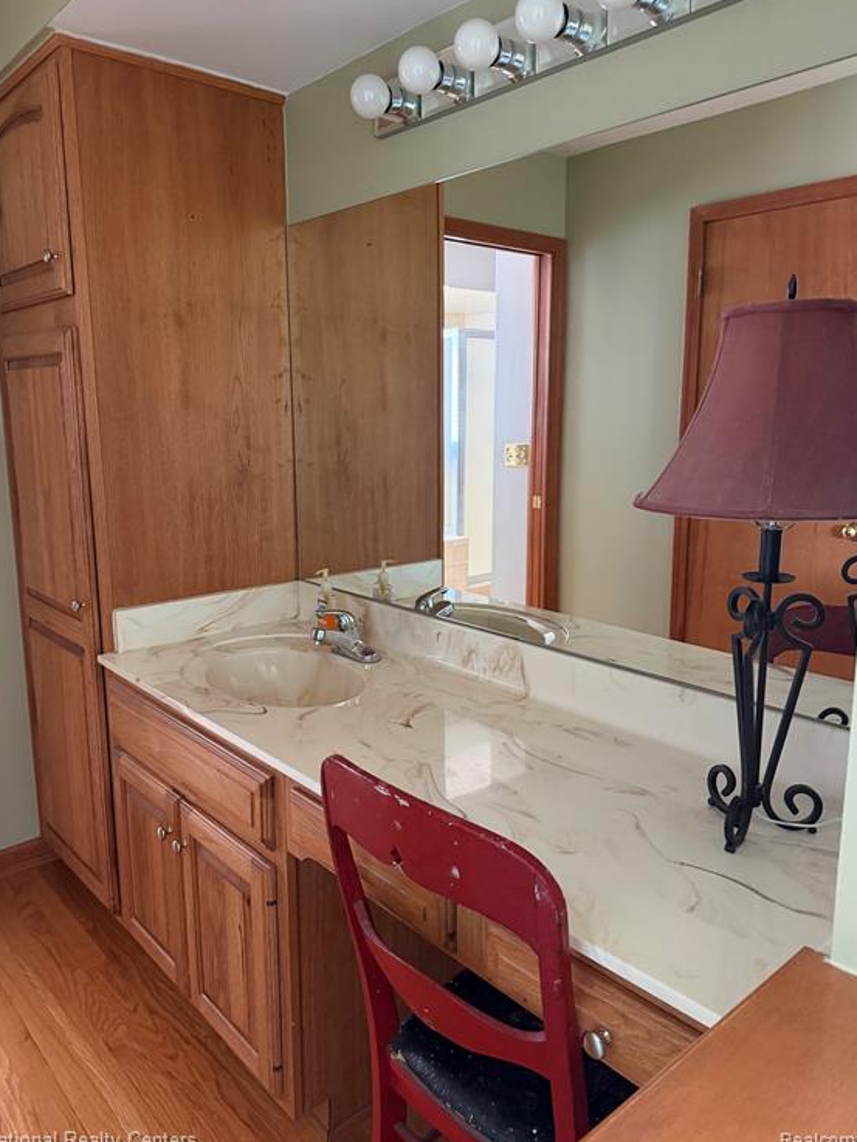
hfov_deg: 54.9
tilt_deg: -11.1
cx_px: 426
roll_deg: -1.1
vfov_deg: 69.4
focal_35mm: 25
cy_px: 559
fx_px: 825
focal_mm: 6.76
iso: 800
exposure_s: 1/40
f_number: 1.78
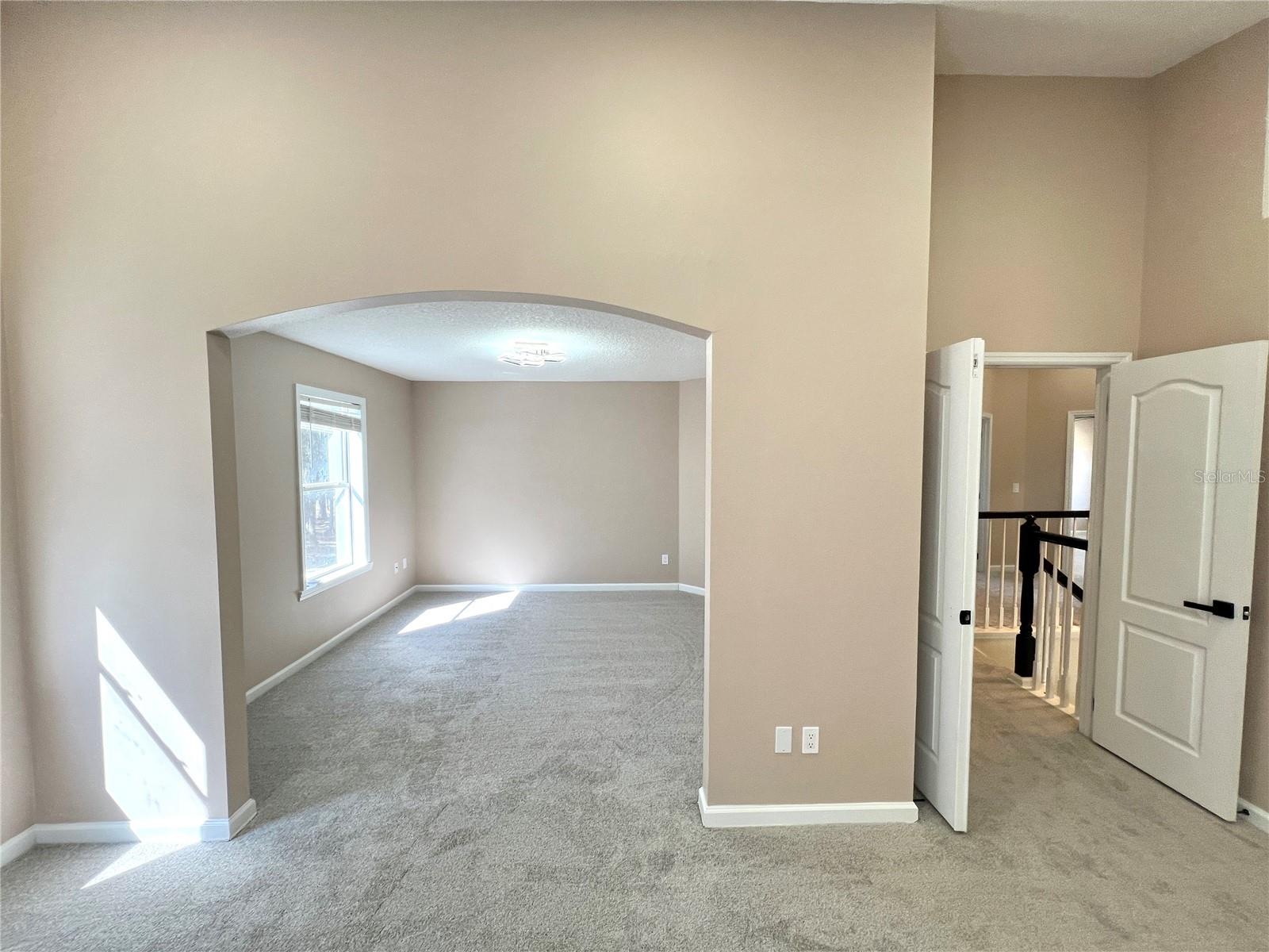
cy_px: 476
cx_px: 634
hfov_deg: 106.2
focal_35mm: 13
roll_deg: +0.1
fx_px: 477
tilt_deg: -2.3
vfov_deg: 89.9
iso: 64
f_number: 1.8
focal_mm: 1.57
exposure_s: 1/120
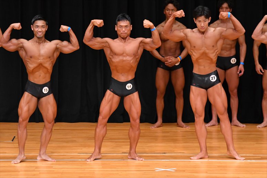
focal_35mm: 270
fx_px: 2002
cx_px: 134
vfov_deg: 5.1
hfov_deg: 7.6
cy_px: 89
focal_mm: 180
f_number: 5.6
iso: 4000
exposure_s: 1/400
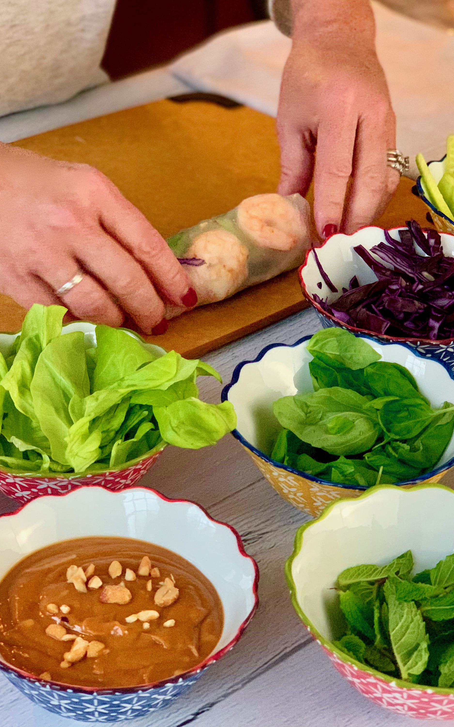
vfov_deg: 27.8
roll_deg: -1.3
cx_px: 236
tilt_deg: -32.5
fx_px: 1465
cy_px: 362
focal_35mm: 74
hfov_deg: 17.6
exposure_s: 1/60
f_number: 2.4
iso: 320
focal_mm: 6
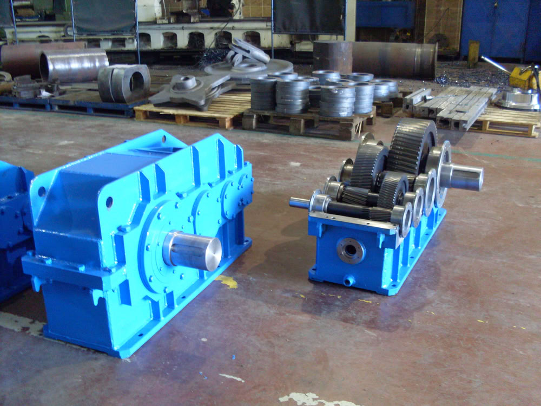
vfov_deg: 37.7
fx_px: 594
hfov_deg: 49.0
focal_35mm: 38
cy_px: 203
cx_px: 270
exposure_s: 1/6
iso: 200
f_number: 2.8
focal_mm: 6.3
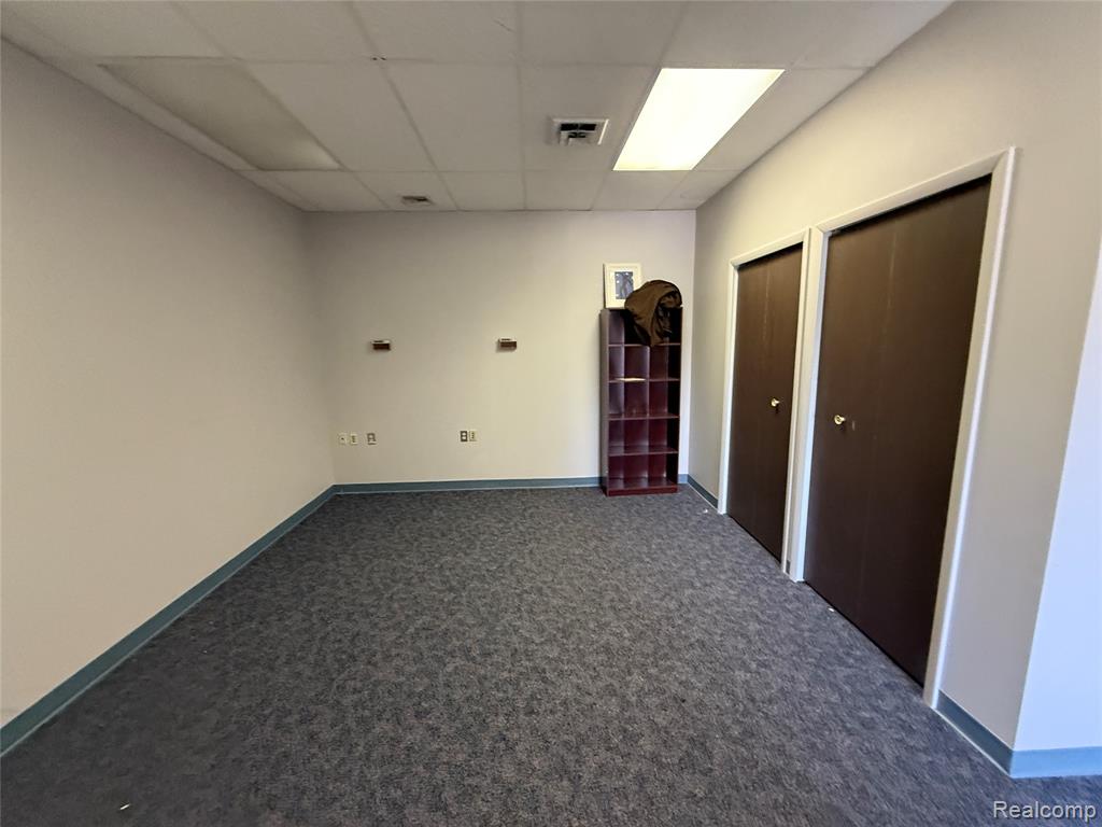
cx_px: 551
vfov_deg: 85.7
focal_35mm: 14
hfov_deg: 102.1
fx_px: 446
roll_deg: -0.9
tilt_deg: -7.2
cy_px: 414
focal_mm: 2.22
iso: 640
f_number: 2.2
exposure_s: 1/60
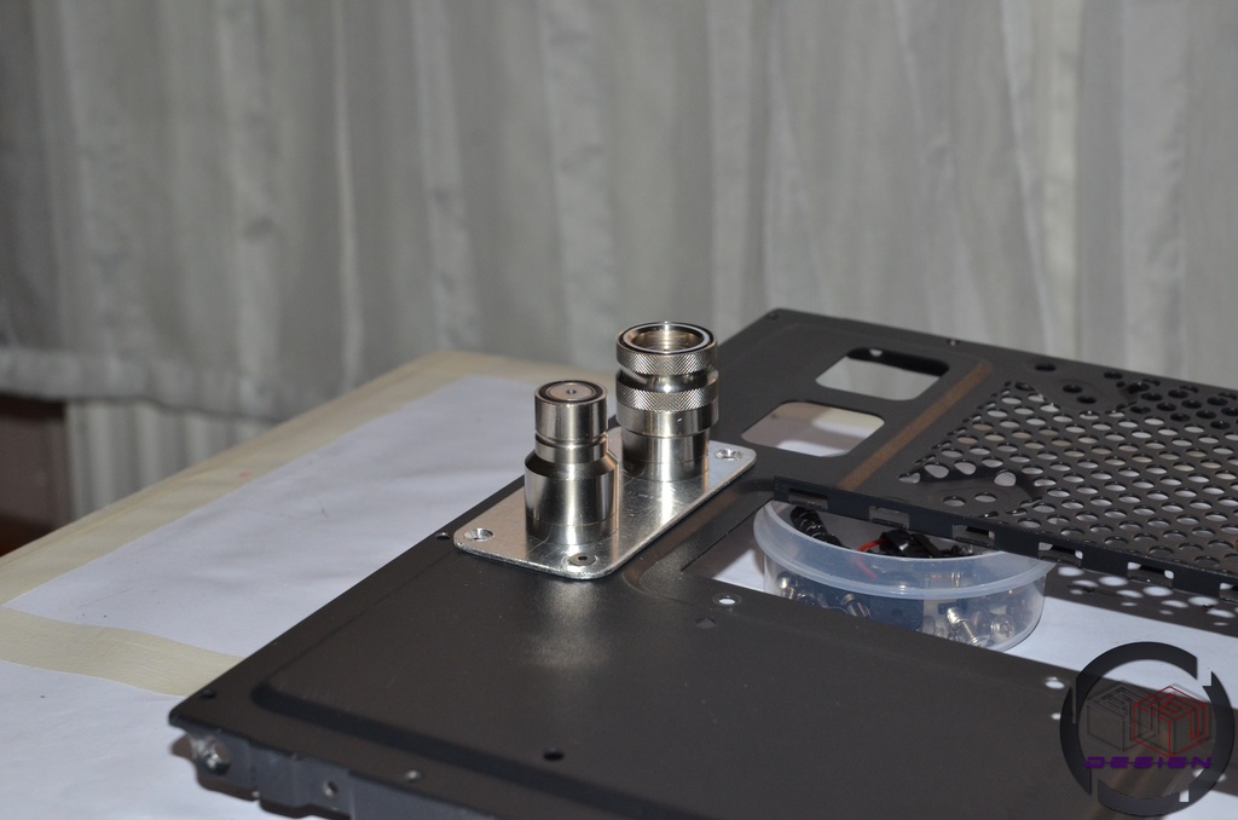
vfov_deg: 17.4
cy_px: 410
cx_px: 619
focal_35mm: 78
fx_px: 2676
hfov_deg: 26.0
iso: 800
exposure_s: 1/125
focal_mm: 52
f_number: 10
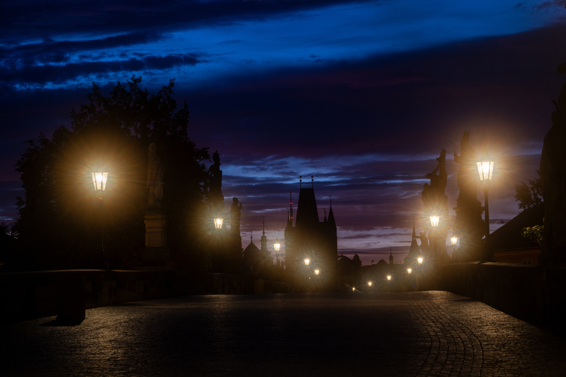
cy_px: 188
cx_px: 283
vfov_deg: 15.0
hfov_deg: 22.4
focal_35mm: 91
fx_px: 1431
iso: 250
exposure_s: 3
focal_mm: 91
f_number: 13
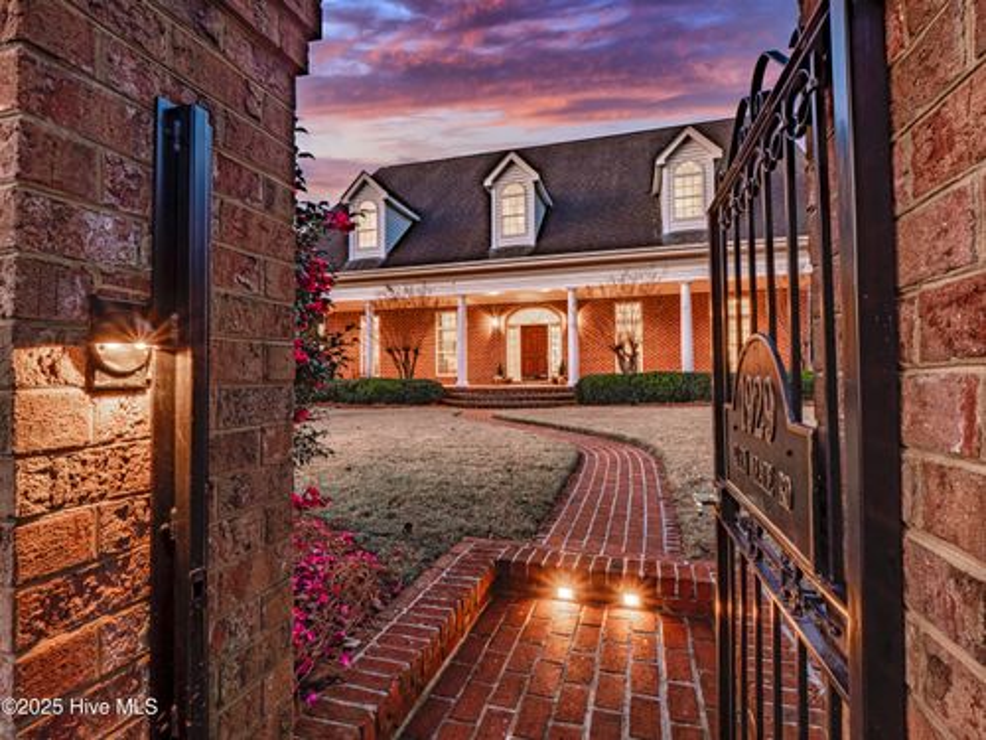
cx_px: 493
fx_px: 513
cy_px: 370
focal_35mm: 18
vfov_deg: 71.6
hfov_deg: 87.8
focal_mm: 9
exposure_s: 1
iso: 200
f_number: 14
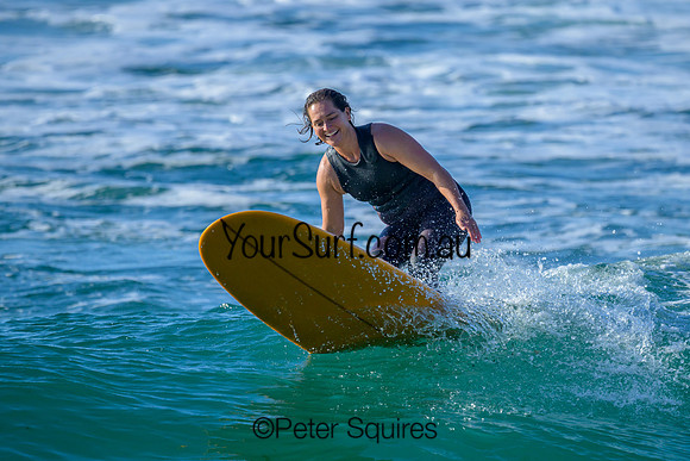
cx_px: 432
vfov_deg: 1.4
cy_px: 236
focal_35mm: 1003
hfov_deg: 2.1
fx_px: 19225
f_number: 6.3
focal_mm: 800
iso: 500
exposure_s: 1/2000
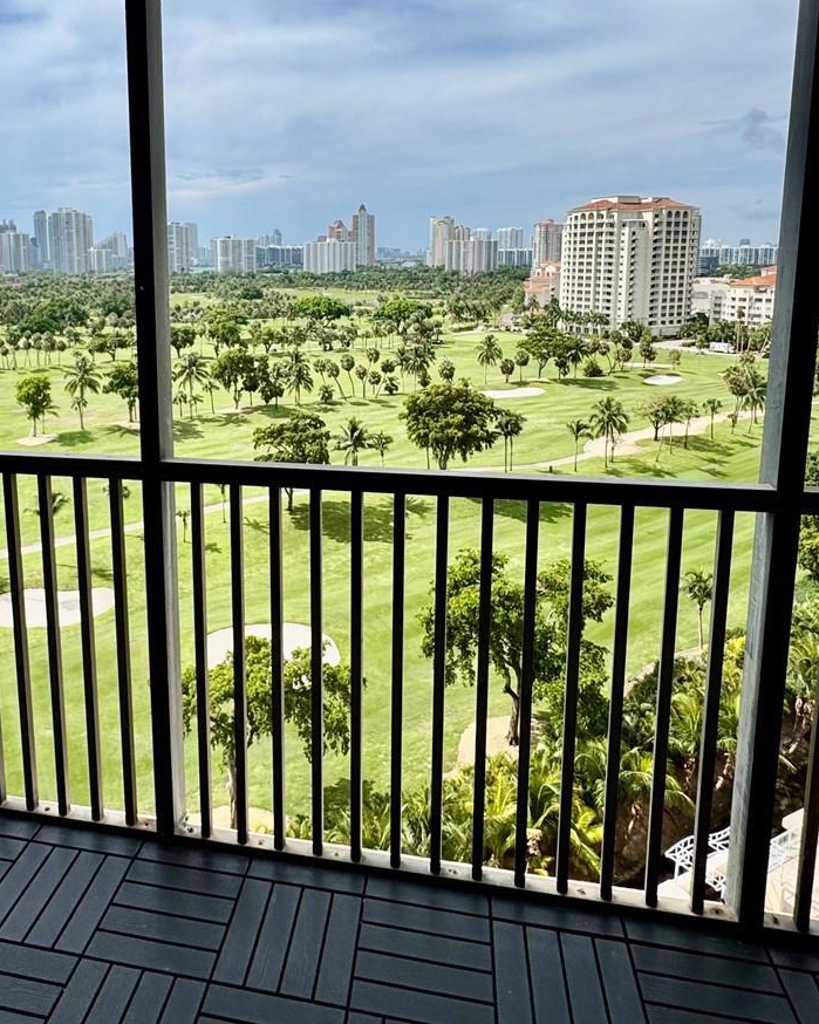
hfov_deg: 55.7
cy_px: 377
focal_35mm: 25
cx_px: 277
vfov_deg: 66.9
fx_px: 758
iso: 50
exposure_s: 1/2415
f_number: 2.2
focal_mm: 2.22
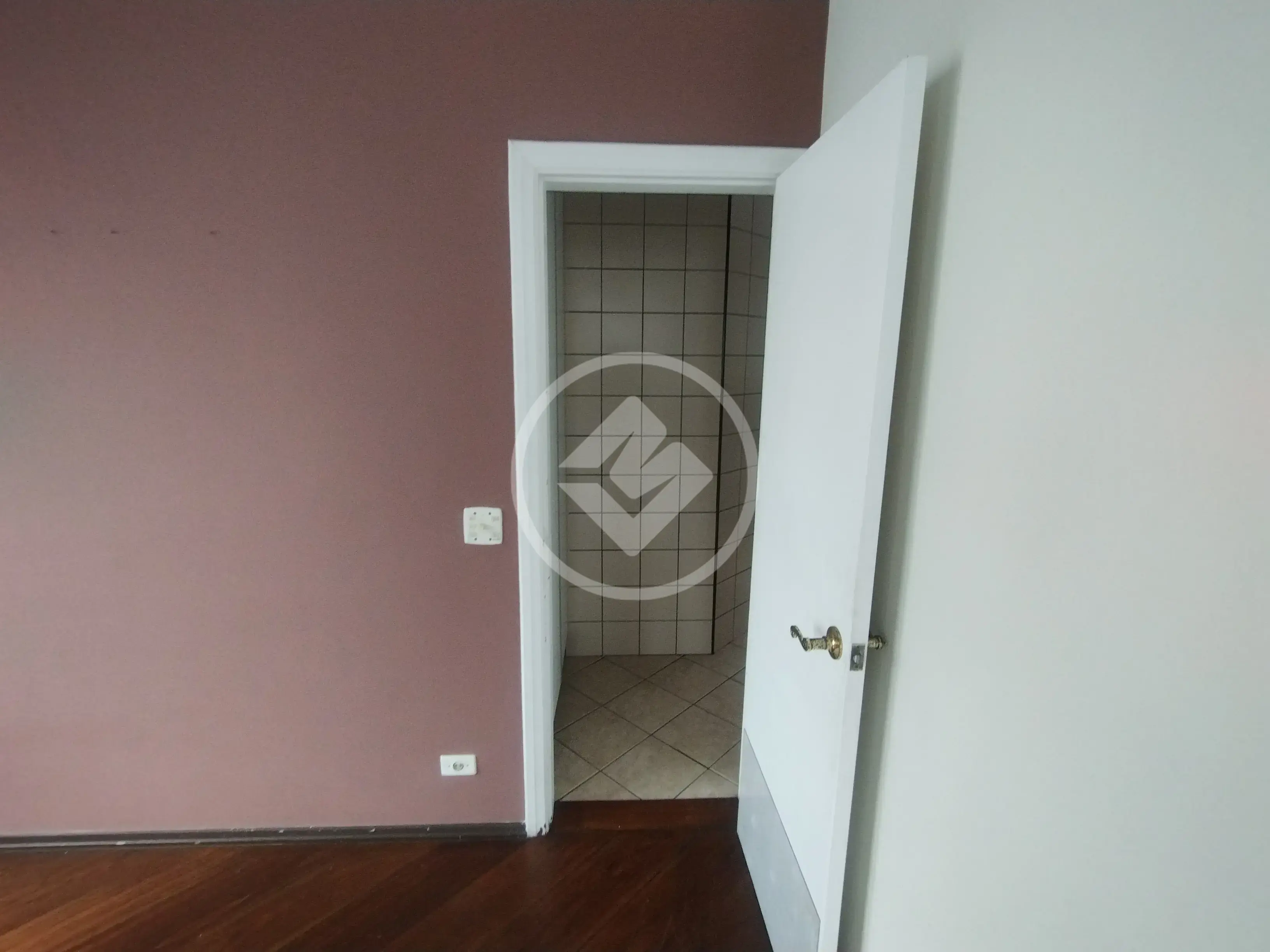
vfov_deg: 78.1
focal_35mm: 16
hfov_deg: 94.5
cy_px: 476
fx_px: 587
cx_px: 635
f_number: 2.2
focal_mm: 1.66
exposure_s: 1/40
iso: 228
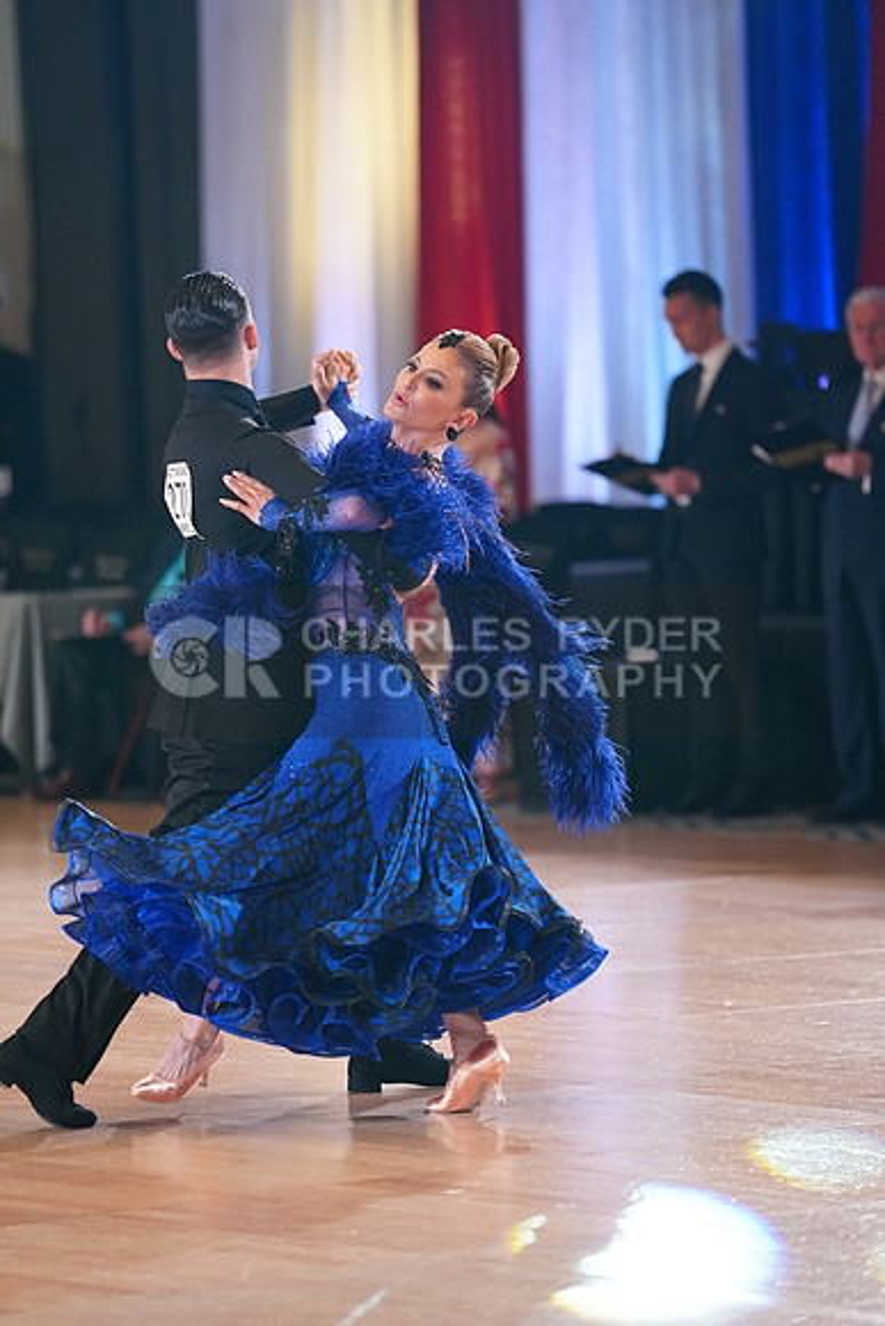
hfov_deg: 6.9
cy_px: 663
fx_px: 7370
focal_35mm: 200
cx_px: 442
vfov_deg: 10.3
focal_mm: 200
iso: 2500
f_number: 2.8
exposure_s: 1/500
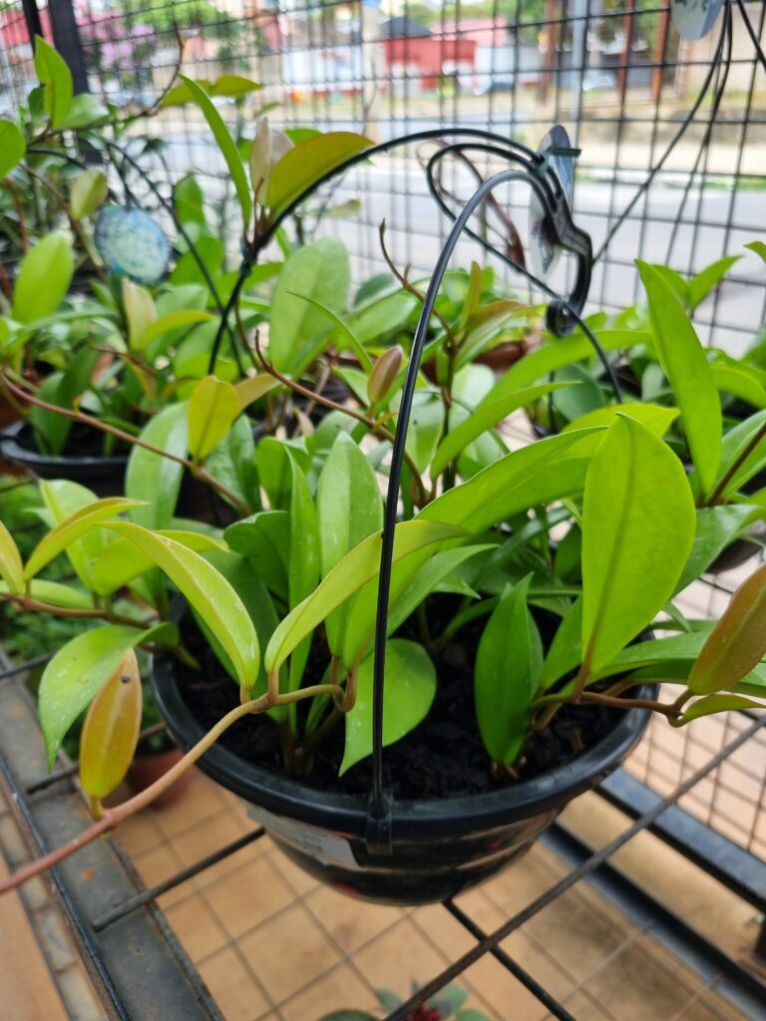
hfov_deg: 53.1
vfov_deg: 67.3
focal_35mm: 26
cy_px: 510
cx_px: 383
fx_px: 767
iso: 50
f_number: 1.8
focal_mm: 5.4
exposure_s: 1/522
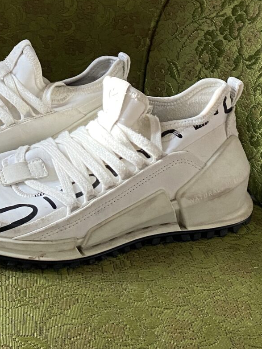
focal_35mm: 68
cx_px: 37
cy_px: -13
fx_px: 686
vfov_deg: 26.7
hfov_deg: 21.2
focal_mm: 4.25
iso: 125
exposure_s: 1/71
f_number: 1.8
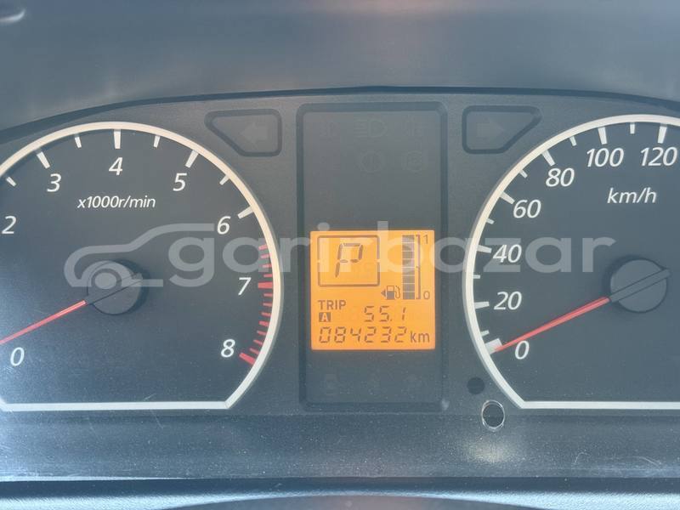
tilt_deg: -26.1
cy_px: 255
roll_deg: +2.3
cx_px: 340
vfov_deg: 30.3
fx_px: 943
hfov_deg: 39.7
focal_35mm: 48
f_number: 1.78
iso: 125
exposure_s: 1/60
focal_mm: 6.76
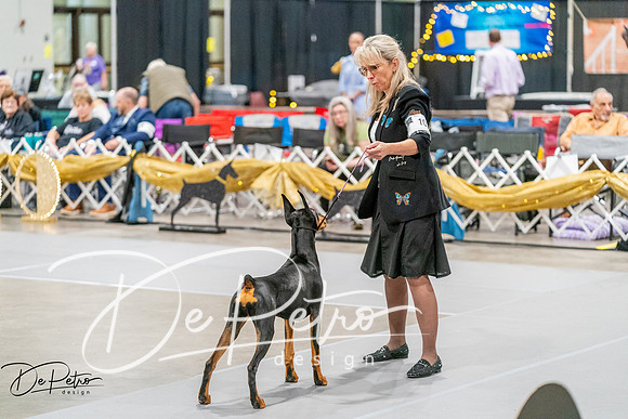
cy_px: 210
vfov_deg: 12.3
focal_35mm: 111
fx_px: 1937
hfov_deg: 18.4
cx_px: 314
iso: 8000
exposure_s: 1/250
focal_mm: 111
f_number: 2.8
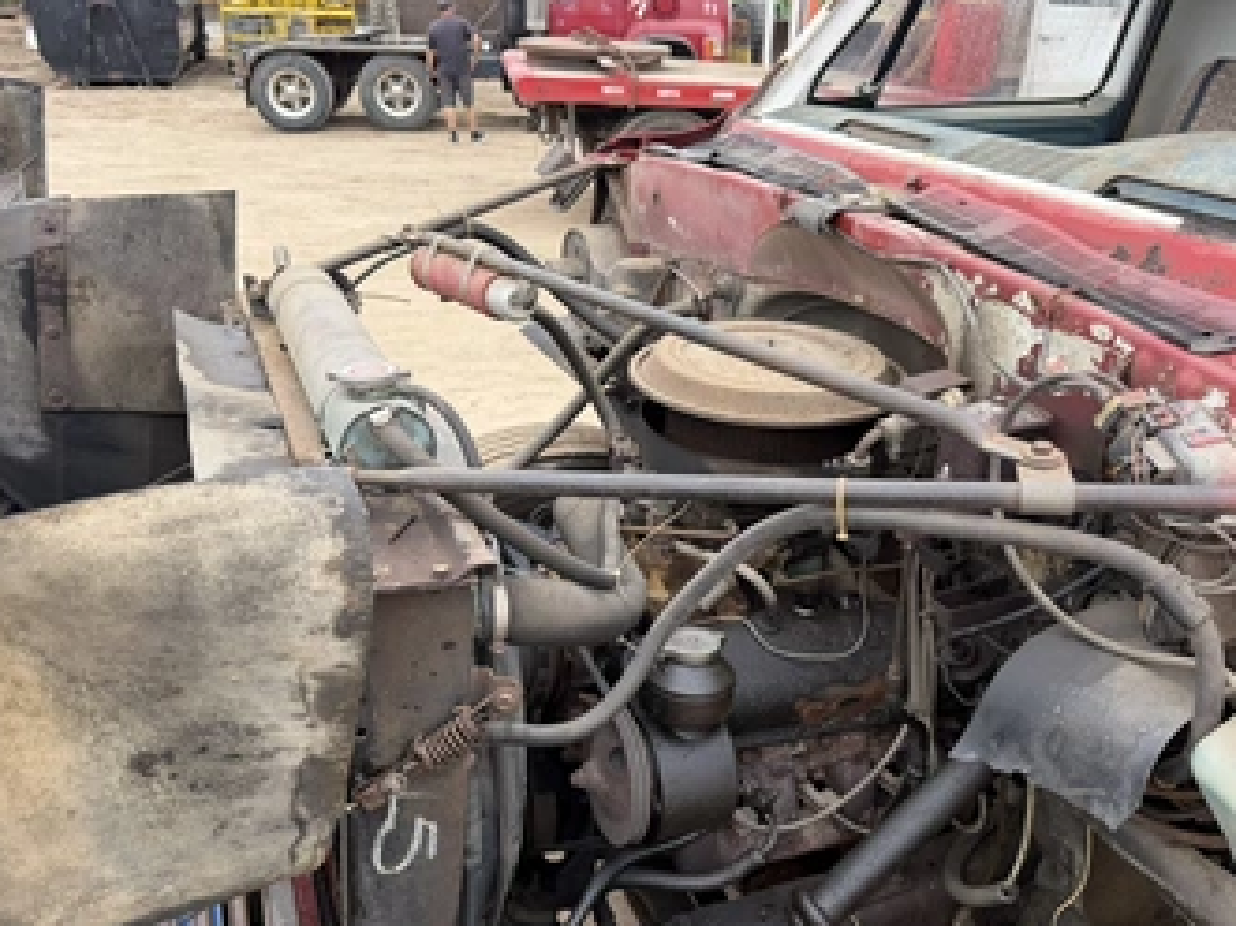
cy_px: 497
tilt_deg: -27.4
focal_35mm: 29
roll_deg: -3.1
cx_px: 668
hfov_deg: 61.6
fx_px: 1035
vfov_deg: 48.2
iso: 80
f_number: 1.78
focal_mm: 6.76
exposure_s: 1/689
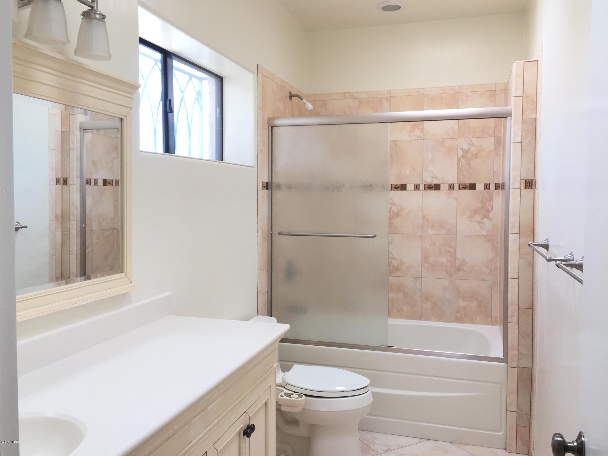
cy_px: 228
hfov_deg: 61.7
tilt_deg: -3.1
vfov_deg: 48.2
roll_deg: -0.6
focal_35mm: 29
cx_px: 304
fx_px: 509
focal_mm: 4.15
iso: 50
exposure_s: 1/120
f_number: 2.2
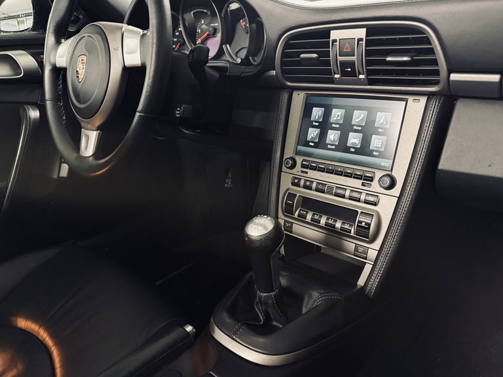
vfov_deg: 56.8
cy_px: 188
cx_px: 252
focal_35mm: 24
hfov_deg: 71.6
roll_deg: +2.2
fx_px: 349
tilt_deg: -22.7
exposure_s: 1/33
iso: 1000
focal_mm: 6.76
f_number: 1.78
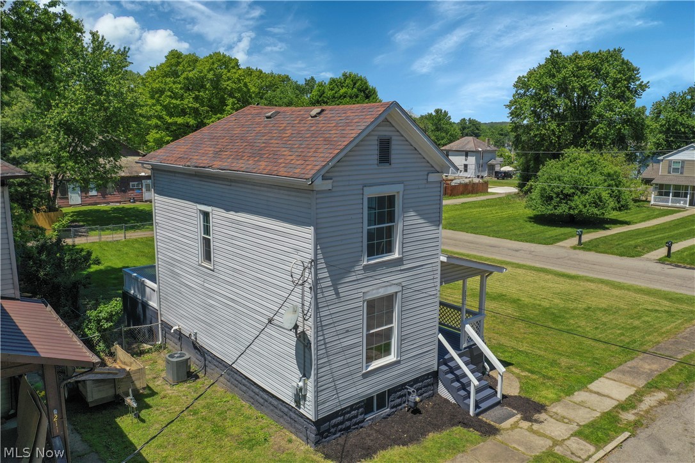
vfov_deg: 46.4
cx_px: 348
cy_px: 232
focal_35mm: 28
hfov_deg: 65.5
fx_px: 541
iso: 100
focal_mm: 10.26
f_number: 5.6
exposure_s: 1/400
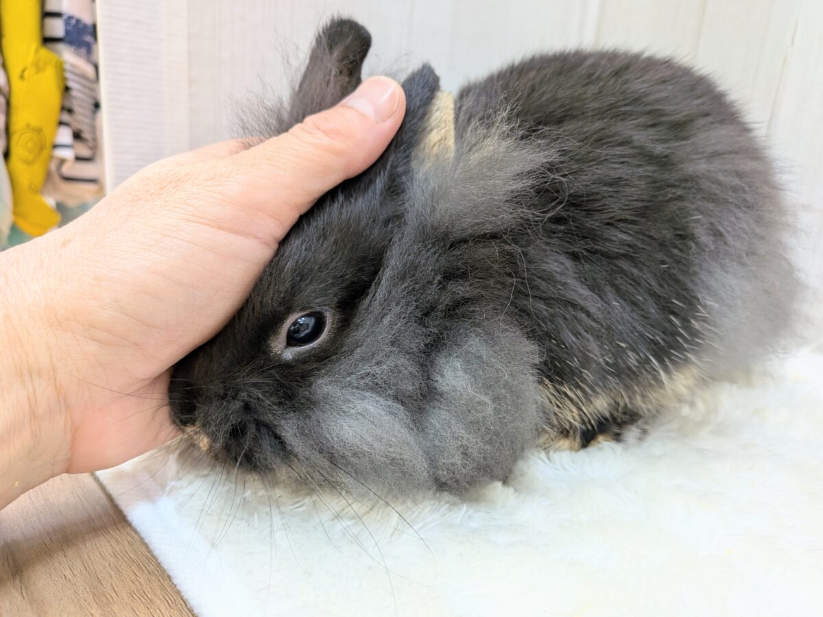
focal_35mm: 24
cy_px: 308
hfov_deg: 71.6
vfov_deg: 56.8
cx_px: 412
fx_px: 571
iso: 257
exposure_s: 1/100
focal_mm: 4.53
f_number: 1.7
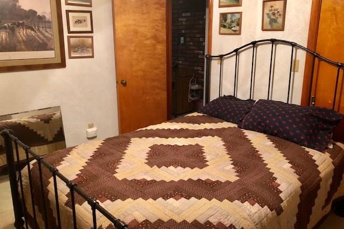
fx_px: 287
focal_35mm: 30
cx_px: 176
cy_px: 106
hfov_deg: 61.9
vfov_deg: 43.6
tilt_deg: -13.1
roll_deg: +0.2
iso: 80
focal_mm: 3.99
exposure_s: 1/6
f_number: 1.8
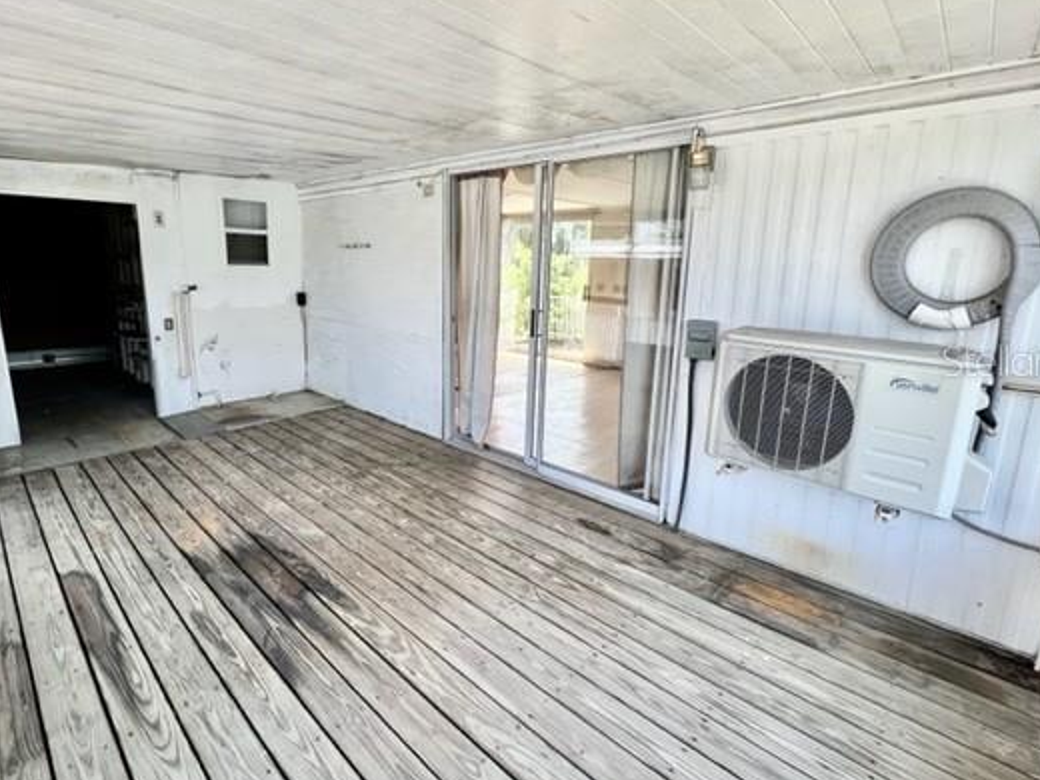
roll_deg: -1.2
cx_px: 490
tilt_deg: -11.1
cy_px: 360
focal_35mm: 16
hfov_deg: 94.4
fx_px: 481
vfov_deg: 78.0
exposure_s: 1/200
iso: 32
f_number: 1.8
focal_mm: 1.57
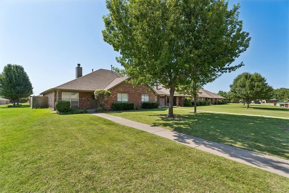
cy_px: 96
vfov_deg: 77.3
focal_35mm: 15
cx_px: 144
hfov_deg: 100.4
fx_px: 120
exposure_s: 1/640
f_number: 7.1
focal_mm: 10
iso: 200
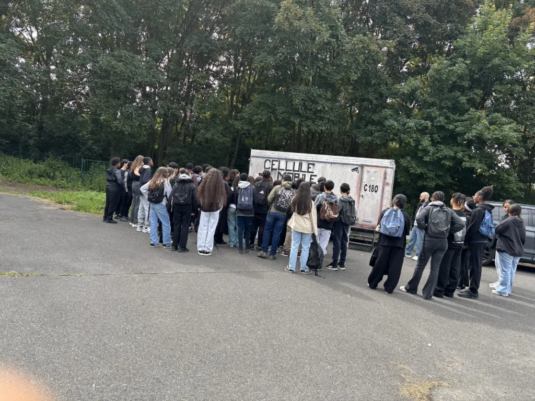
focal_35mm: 26
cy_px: 200
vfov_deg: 53.1
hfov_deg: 67.3
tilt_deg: -0.5
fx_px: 402
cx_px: 268
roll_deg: -5.7
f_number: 1.6
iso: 50
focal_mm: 6
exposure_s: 1/634
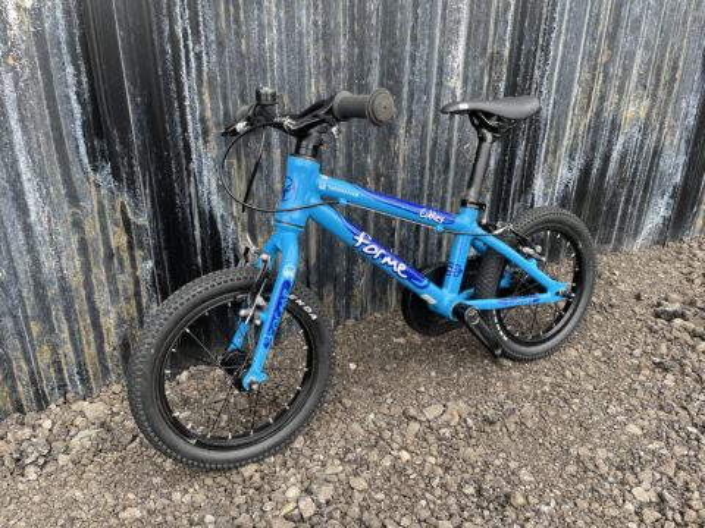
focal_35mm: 26
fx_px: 530
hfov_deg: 67.3
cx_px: 352
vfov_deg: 53.1
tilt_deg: -23.3
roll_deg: -0.7
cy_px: 264
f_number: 1.6
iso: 32
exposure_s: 1/210
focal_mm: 4.2
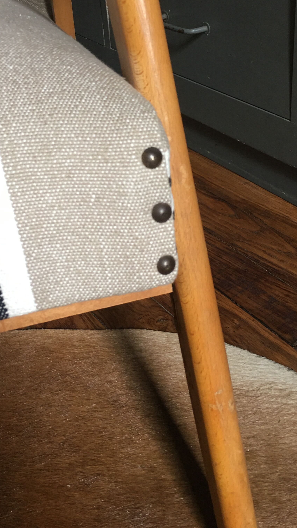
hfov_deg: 28.3
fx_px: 588
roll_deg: +5.0
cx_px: 142
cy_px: 185
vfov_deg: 47.7
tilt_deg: -29.6
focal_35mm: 42
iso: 64
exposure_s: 1/17
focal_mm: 4.15
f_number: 2.2
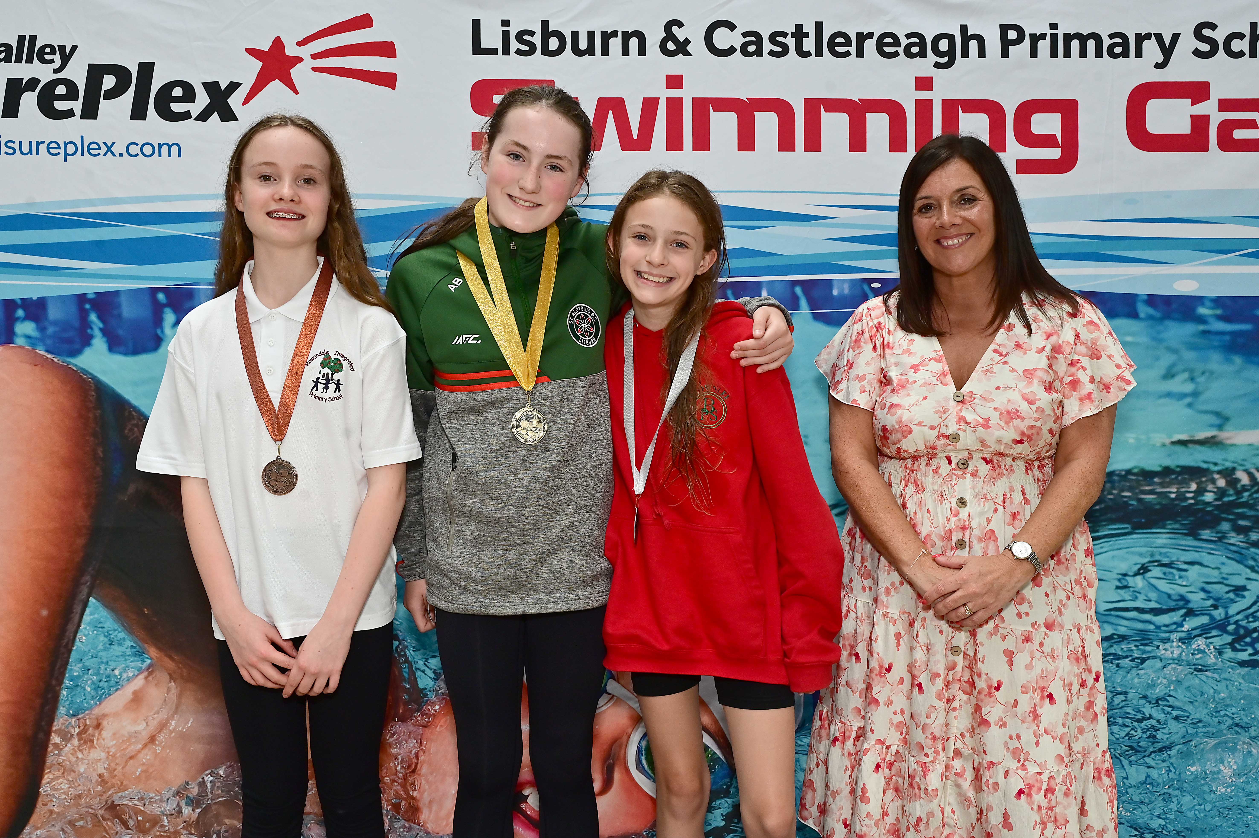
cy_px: 419
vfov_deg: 38.8
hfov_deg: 55.8
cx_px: 630
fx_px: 1188
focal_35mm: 34
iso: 1000
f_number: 9
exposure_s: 1/160
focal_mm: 34
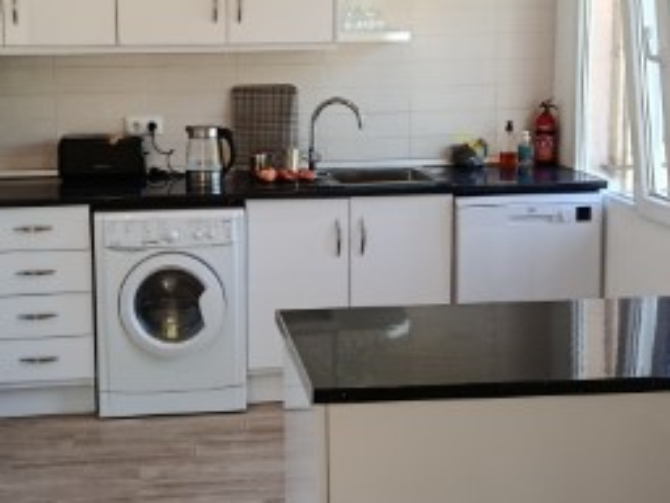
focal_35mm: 60
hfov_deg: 32.1
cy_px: 183
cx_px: 272
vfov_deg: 24.3
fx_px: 1161
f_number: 1.7
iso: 501
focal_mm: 5.24
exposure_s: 1/100
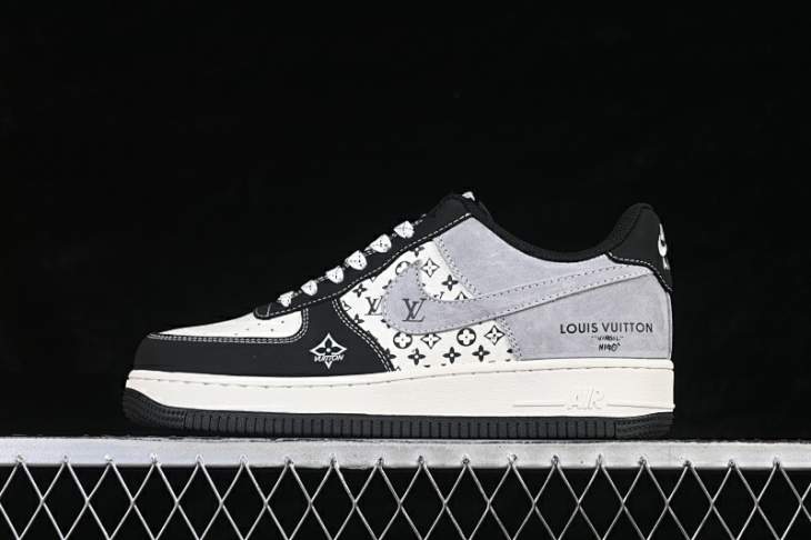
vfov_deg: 18.2
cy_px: 270
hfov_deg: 27.0
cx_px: 406
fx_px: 1689
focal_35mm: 75
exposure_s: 1/80
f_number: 7.1
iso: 160
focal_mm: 50
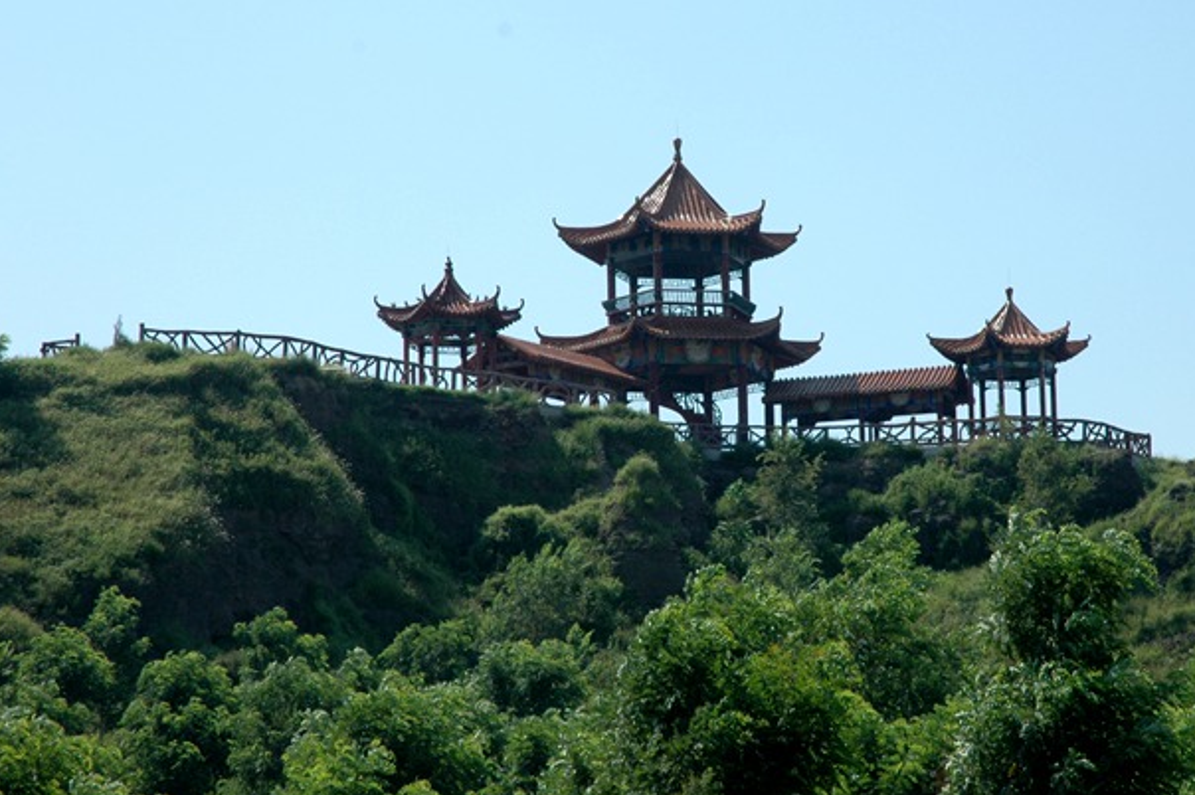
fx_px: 4611
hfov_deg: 14.8
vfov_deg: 9.9
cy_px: 333
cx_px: 744
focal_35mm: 139
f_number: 10
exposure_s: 1/400
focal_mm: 70
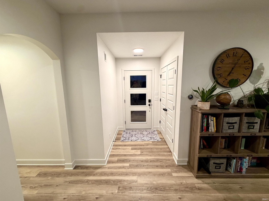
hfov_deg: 102.1
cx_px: 134
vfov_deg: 85.7
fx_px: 109
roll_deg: +1.0
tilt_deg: -9.9
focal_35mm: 14
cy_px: 100
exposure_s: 1/60
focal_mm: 2.22
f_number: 2.2
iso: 250
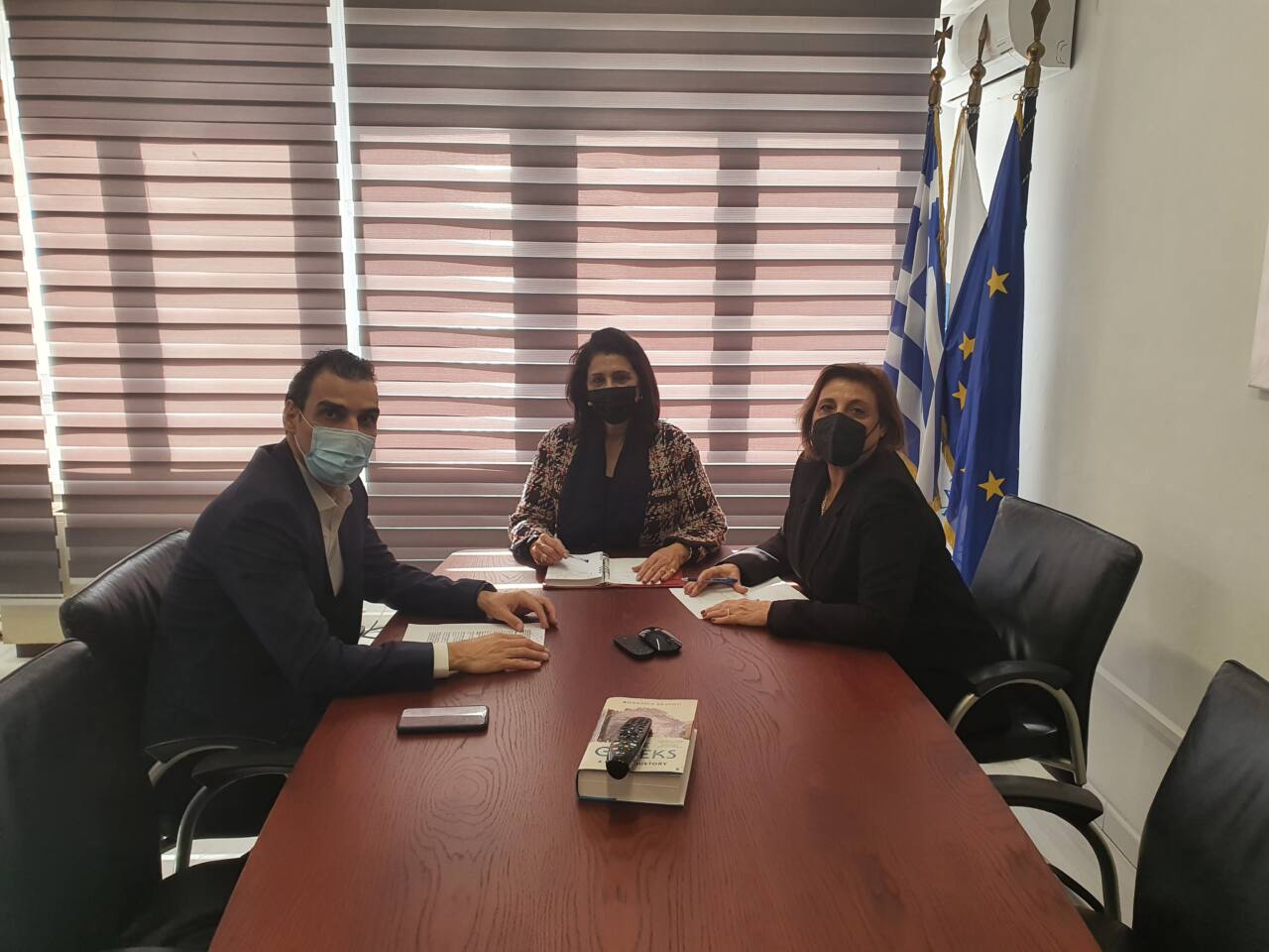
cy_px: 476
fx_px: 953
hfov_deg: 67.3
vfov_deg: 53.1
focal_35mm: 26
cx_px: 634
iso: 80
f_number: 2.4
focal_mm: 4.32
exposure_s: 1/100
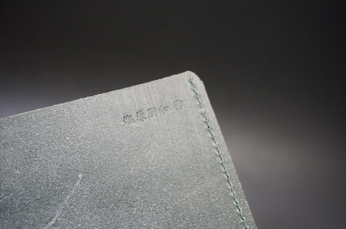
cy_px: 114
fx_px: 533
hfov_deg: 36.0
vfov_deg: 24.3
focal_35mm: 56
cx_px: 173
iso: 3200
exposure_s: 1/100
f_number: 5.6
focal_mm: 37
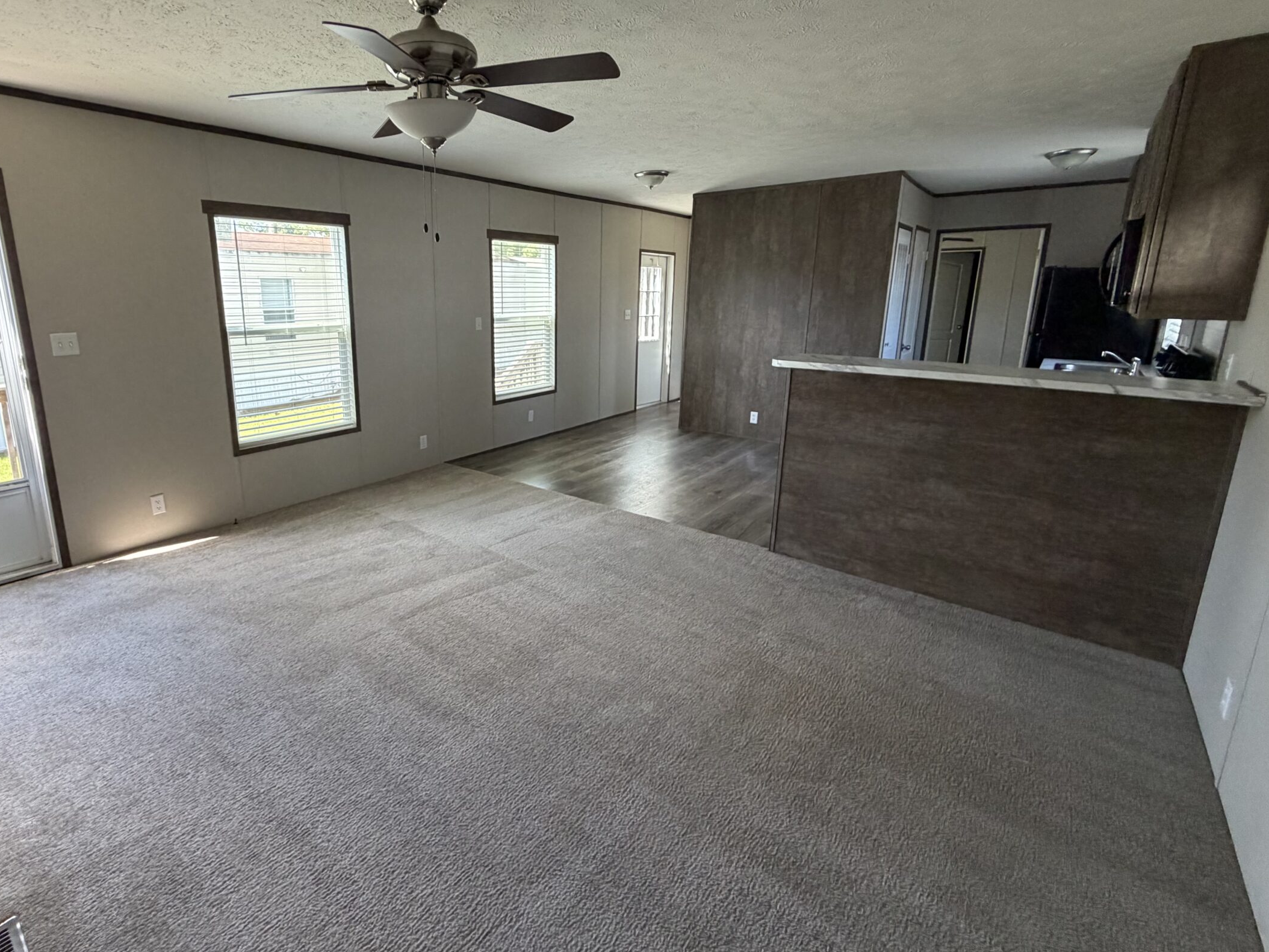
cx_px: 523
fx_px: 623
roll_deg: +0.7
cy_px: 424
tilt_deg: -11.2
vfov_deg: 74.5
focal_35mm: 17
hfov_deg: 90.1
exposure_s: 1/121
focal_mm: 2.22
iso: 250
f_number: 2.2
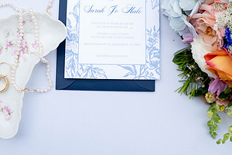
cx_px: 120
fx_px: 329
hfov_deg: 38.9
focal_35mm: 51
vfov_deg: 25.7
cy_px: 17
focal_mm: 26.6
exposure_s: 1/200
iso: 200
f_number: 6.3
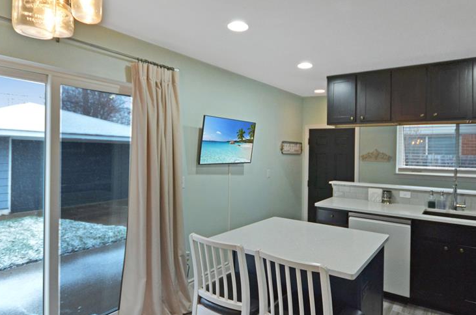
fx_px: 277
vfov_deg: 58.8
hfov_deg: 81.2
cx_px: 253
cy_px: 126
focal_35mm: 21
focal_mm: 10
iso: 400
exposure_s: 1/80
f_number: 4.5
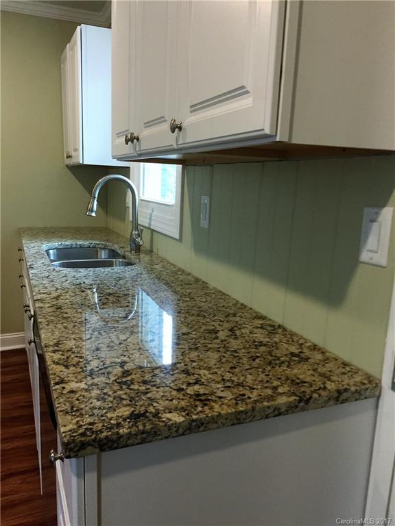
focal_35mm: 29
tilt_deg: -8.3
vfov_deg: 61.7
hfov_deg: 48.2
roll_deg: -2.8
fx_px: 441
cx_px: 198
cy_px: 263
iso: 125
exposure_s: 1/30
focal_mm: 4.15
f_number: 2.2
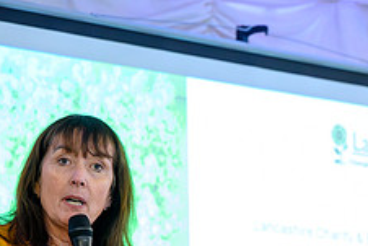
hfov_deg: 6.9
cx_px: 282
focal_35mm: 297
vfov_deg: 4.6
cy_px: 313
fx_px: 3038
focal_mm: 115
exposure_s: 1/200
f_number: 2.8
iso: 12800
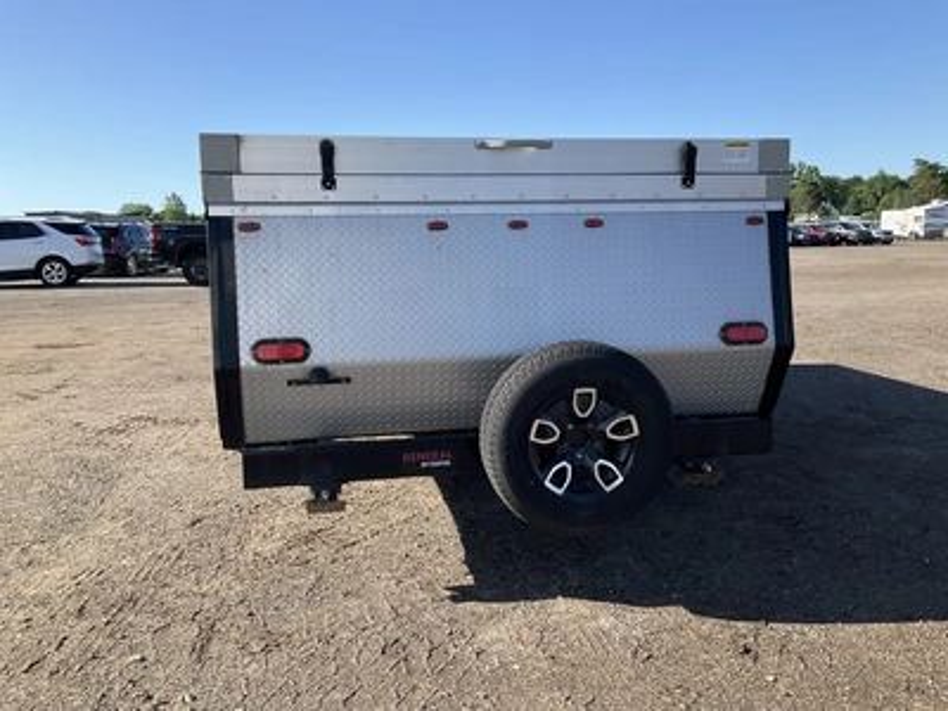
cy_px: 356
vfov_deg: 48.2
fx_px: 794
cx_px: 474
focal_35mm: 29
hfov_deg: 61.7
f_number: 1.8
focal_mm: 3
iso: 25
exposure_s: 1/1121
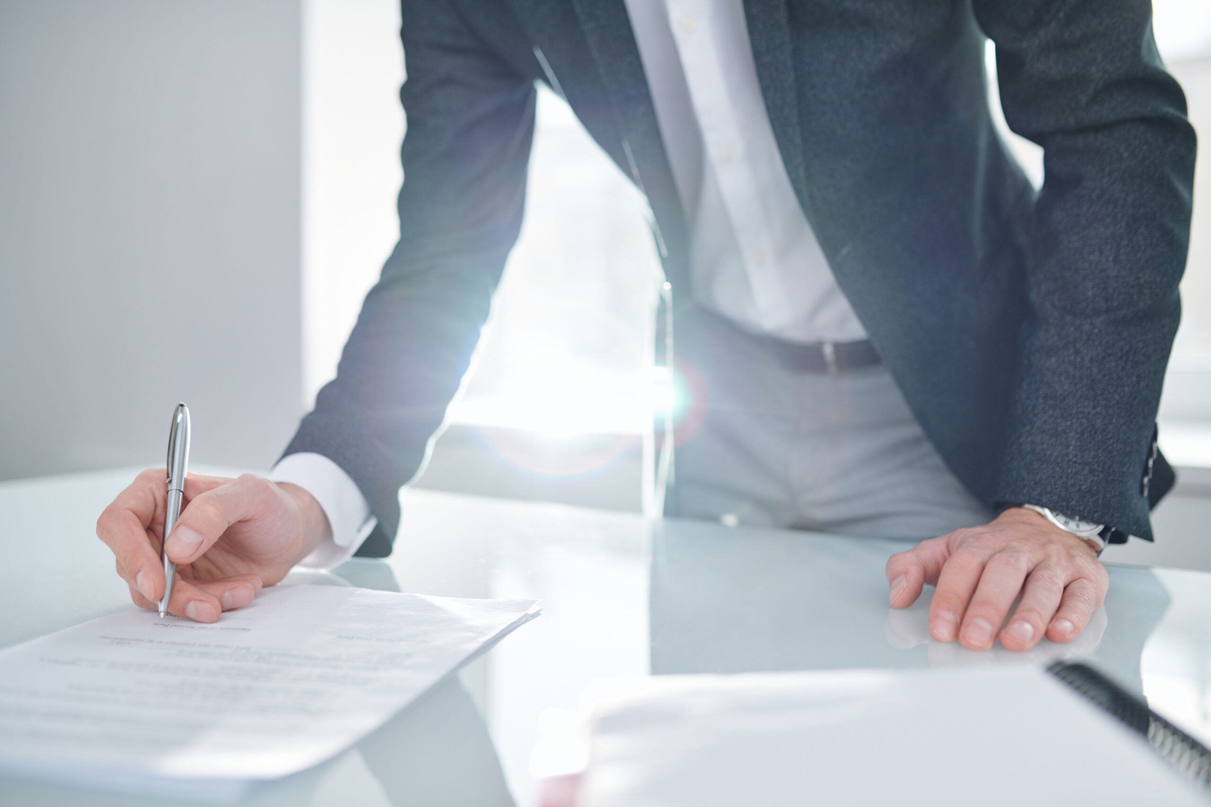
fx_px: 1177
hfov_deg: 54.4
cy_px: 404
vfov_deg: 37.9
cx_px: 606
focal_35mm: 35
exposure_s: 1/160
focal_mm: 35
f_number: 2.5
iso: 250
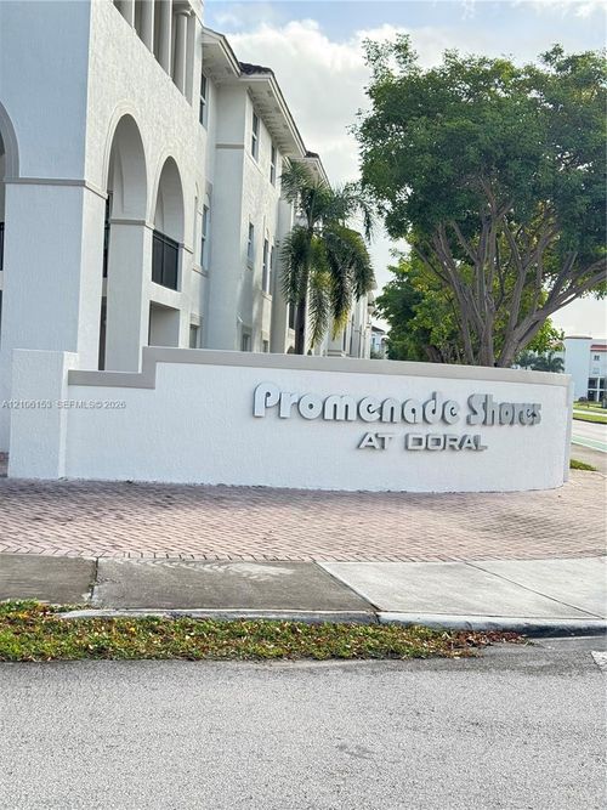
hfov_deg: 30.3
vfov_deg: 39.7
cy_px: 405
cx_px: 304
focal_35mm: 48
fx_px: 1123
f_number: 1.78
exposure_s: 1/876
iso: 64
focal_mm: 6.76
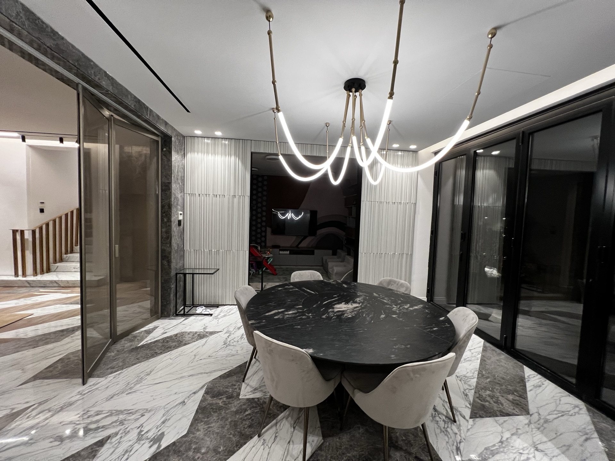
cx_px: 308
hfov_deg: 106.2
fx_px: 231
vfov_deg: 89.9
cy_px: 230
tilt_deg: -3.9
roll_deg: +0.4
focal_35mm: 13
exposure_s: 1/83
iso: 250
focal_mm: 1.57
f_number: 1.8
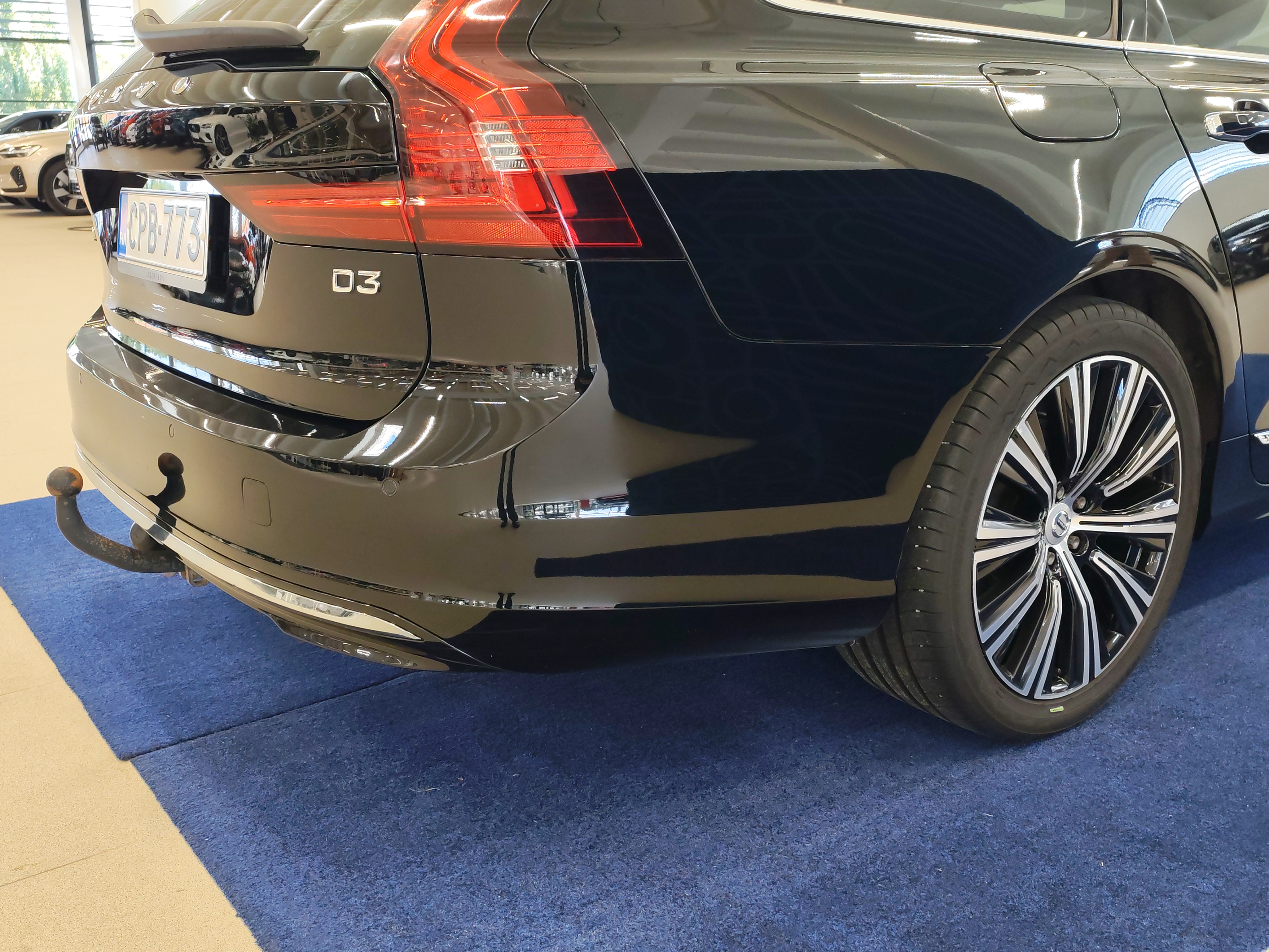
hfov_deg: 55.4
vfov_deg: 42.9
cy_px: 476
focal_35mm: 33
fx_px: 1210
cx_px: 634
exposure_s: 1/100
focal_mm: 6.12
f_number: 1.9
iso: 400
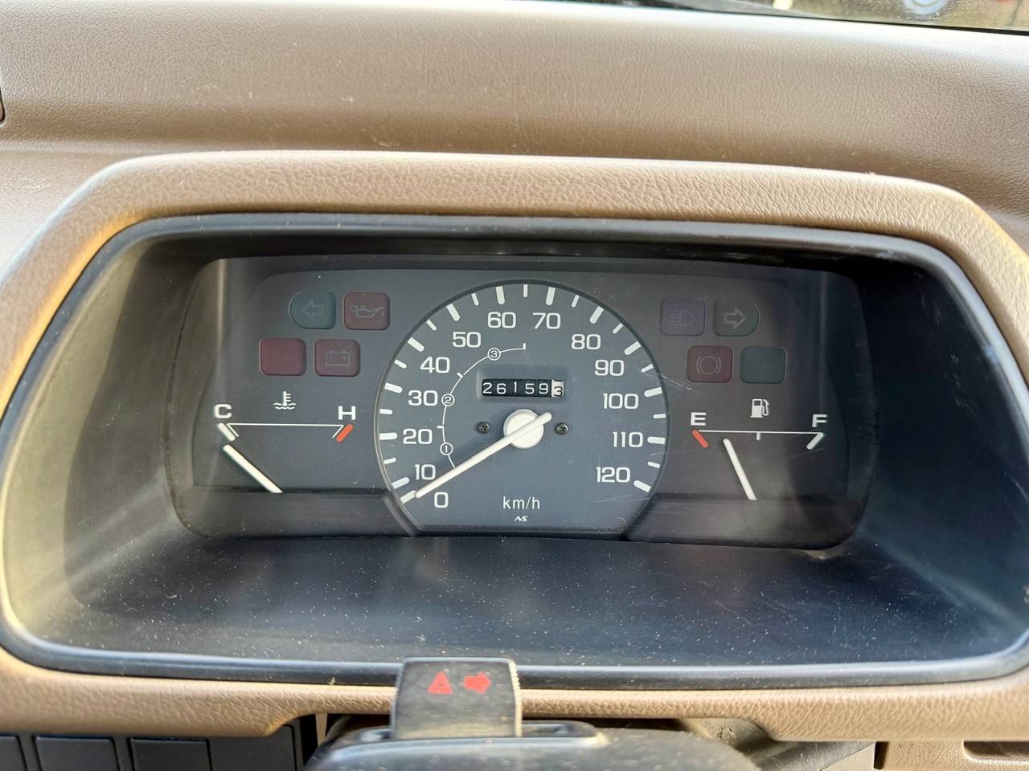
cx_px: 514
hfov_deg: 71.6
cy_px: 386
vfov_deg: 56.8
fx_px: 713
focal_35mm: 24
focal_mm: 6.76
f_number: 1.78
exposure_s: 1/120
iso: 200
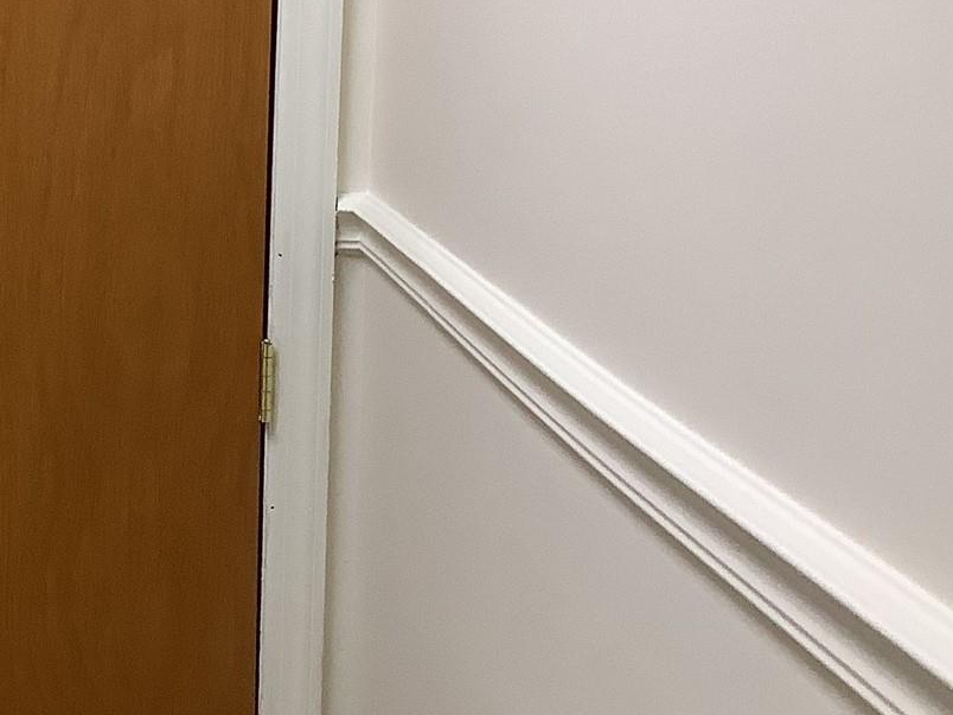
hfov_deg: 22.5
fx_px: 2175
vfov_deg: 18.6
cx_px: -228
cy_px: 204
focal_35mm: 79
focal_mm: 3.3
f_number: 2.4
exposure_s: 1/60
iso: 100
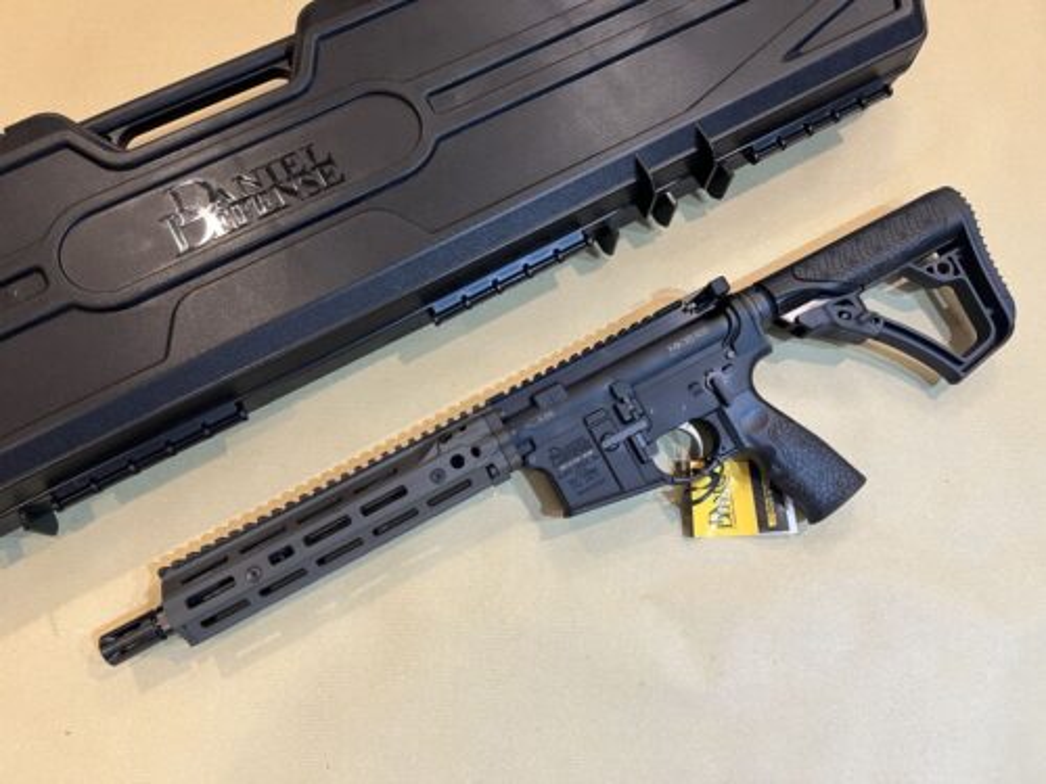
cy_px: 392
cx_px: 523
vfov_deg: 53.1
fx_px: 786
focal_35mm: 26
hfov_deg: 67.3
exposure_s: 1/50
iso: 125
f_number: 1.5
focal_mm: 5.7
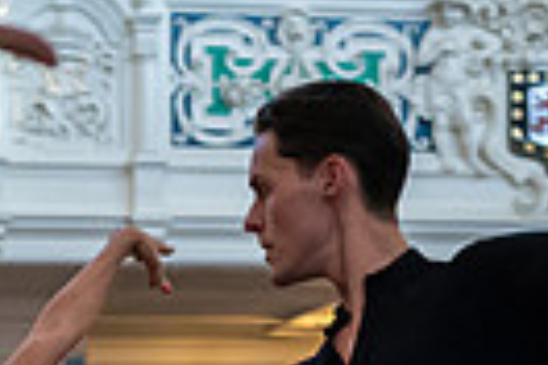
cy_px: 754
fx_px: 2496
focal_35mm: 164
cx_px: -110
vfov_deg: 8.0
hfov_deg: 12.2
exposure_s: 1/500
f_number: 2.2
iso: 6400
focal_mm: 35
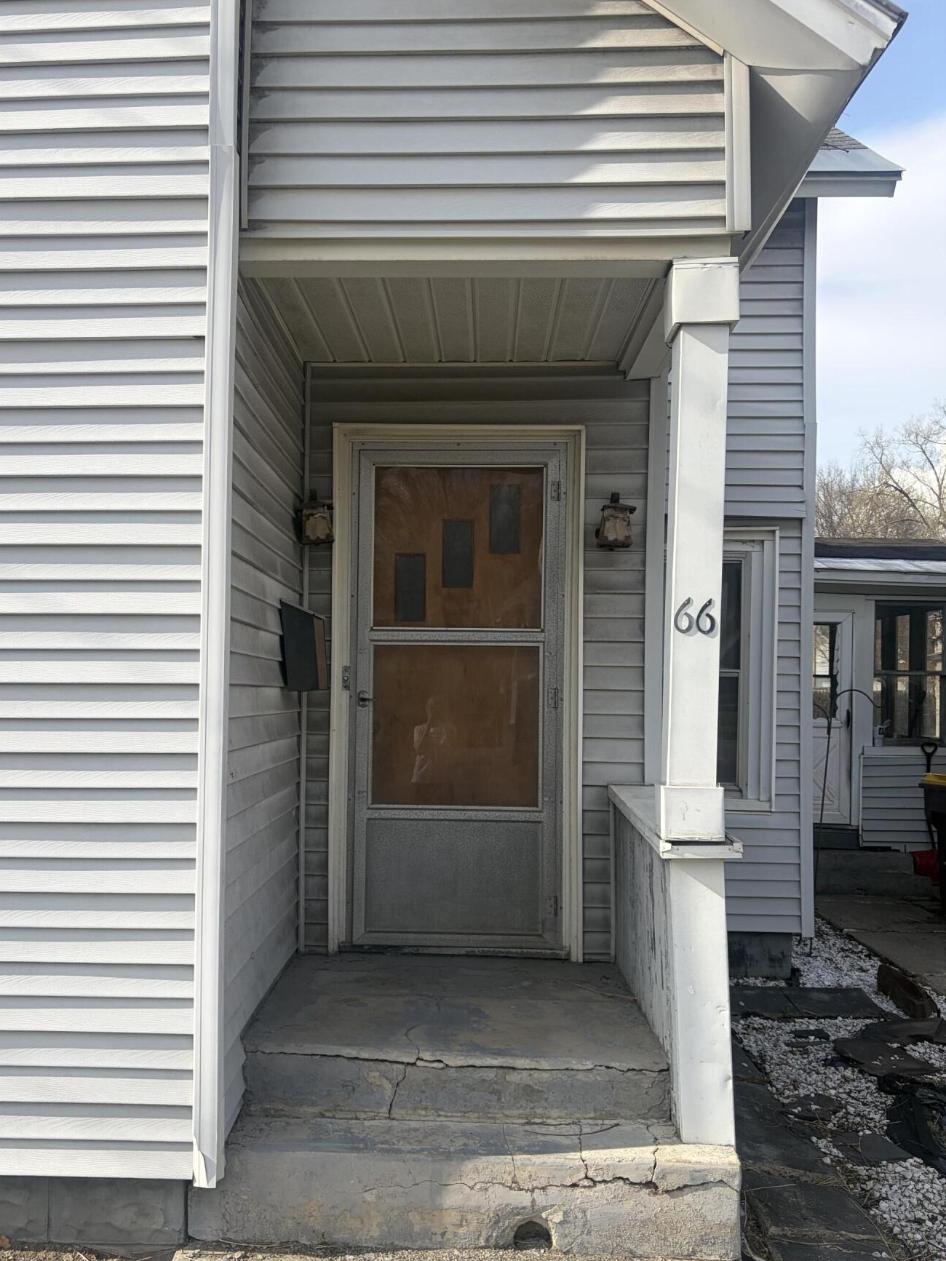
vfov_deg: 59.9
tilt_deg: +0.6
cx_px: 408
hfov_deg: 46.7
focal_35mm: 30
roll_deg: -0.8
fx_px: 1093
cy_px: 673
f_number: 1.6
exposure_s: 1/2747
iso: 50
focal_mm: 5.96
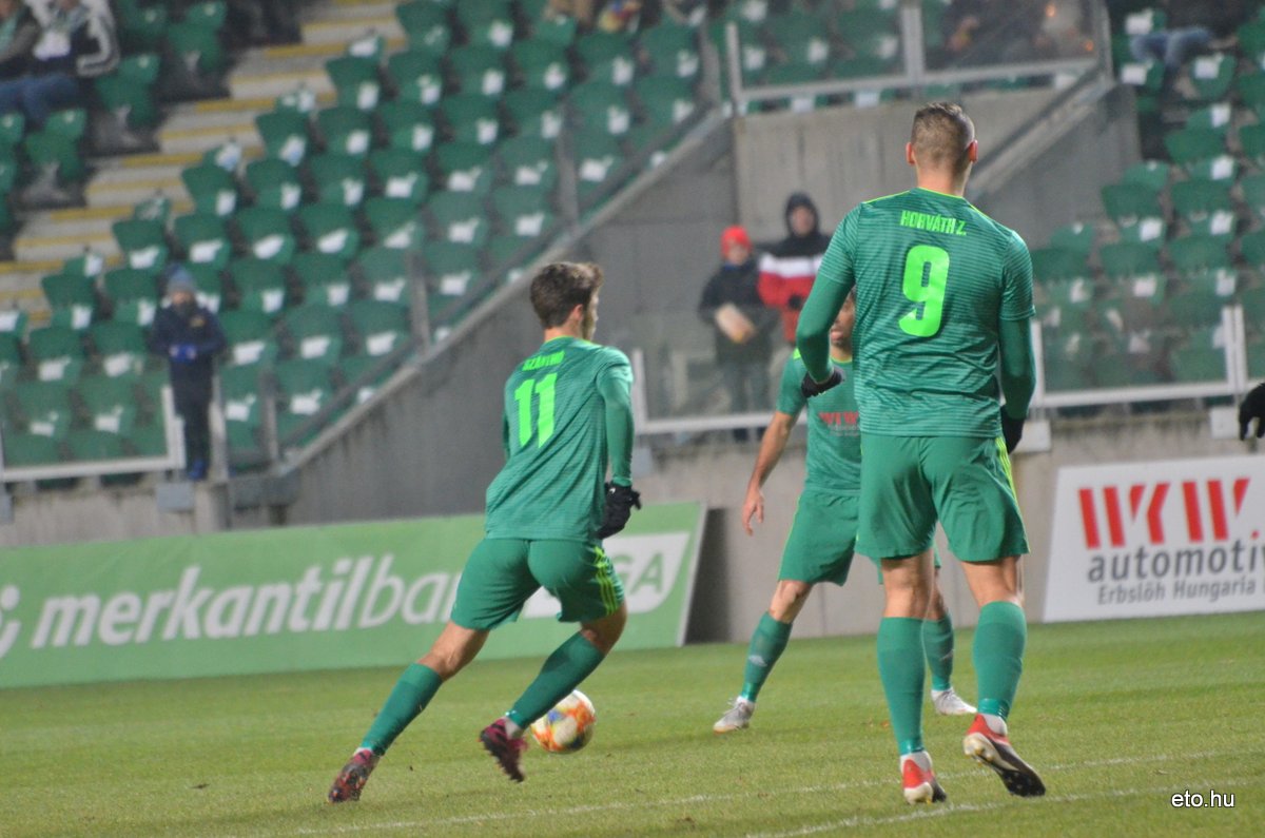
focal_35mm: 420
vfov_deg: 3.3
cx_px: 632
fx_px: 14729
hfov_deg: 4.9
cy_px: 419
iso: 3200
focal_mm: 280
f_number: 5.6
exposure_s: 1/250
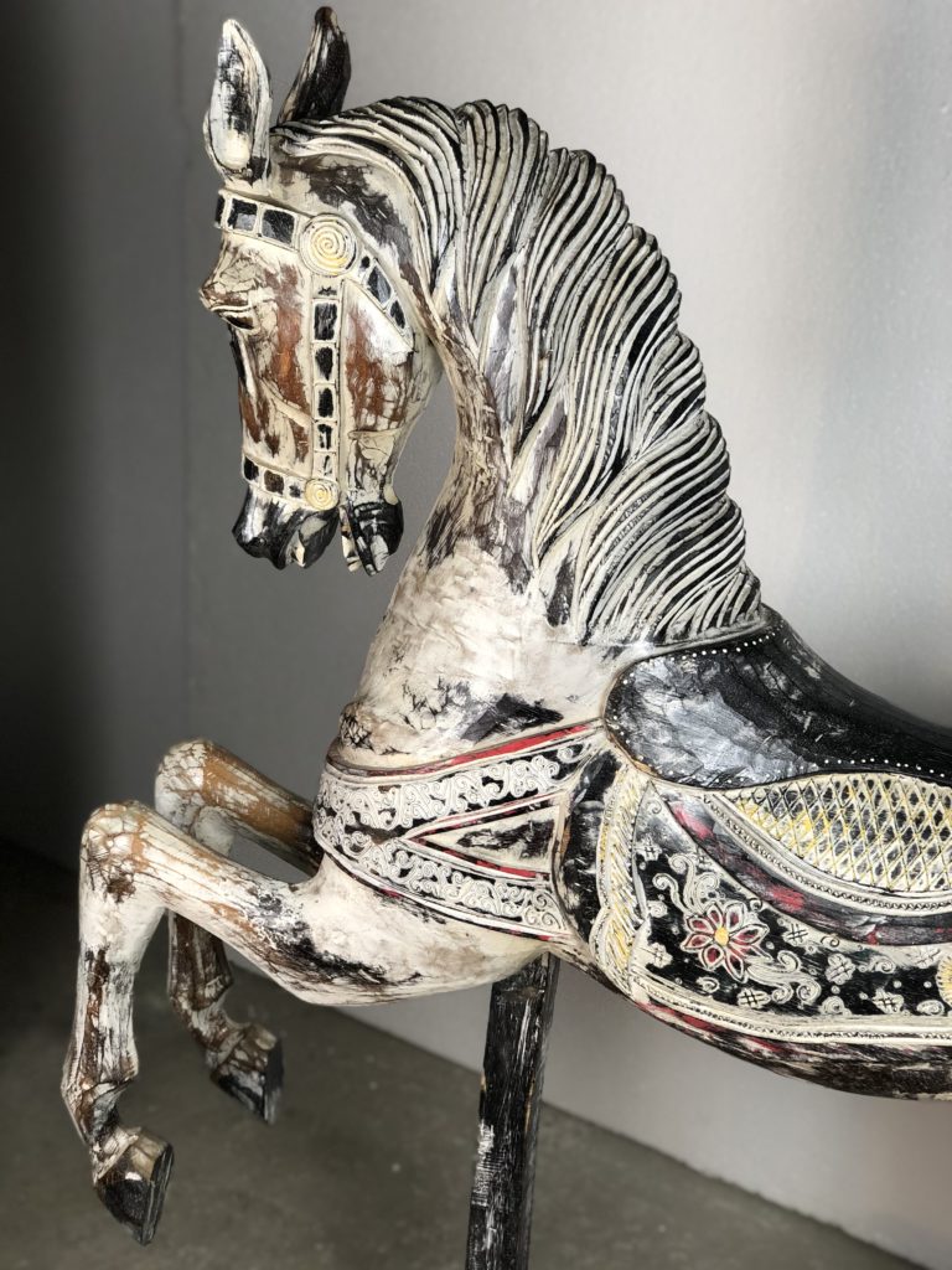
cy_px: 635
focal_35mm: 52
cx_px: 476
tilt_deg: -19.7
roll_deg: +2.1
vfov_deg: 36.8
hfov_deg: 28.0
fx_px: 1907
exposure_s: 1/50
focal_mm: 6
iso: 64
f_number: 2.4
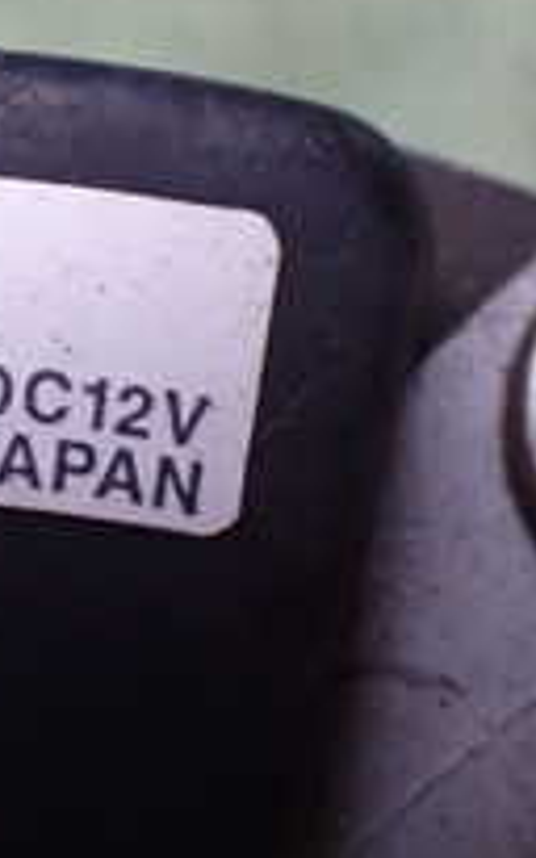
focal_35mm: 93
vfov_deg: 22.3
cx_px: -281
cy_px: 377
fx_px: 2175
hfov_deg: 13.2
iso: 500
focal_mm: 5.4
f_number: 2.3
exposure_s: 1/125
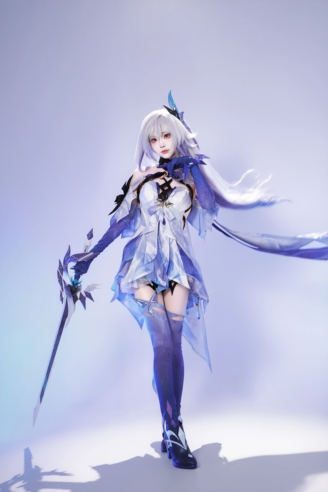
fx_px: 683
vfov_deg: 39.6
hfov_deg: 27.0
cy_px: 246
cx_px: 164
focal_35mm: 50
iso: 800
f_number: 2.8
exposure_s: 1/160
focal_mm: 50
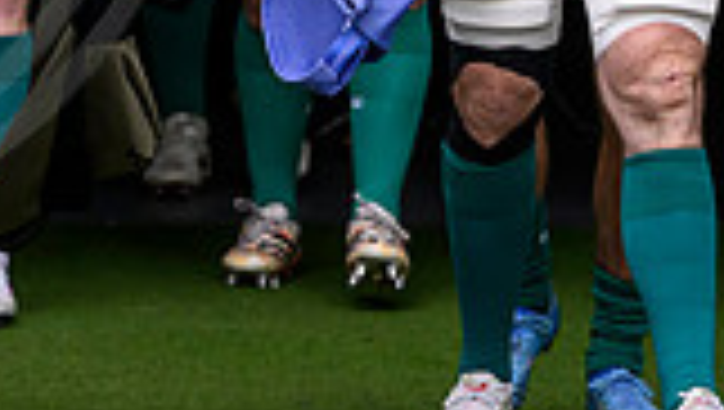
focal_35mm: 583
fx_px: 11205
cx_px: -130
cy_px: -153
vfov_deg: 2.1
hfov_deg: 3.7
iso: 1250
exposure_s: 1/2500
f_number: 4
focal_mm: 140
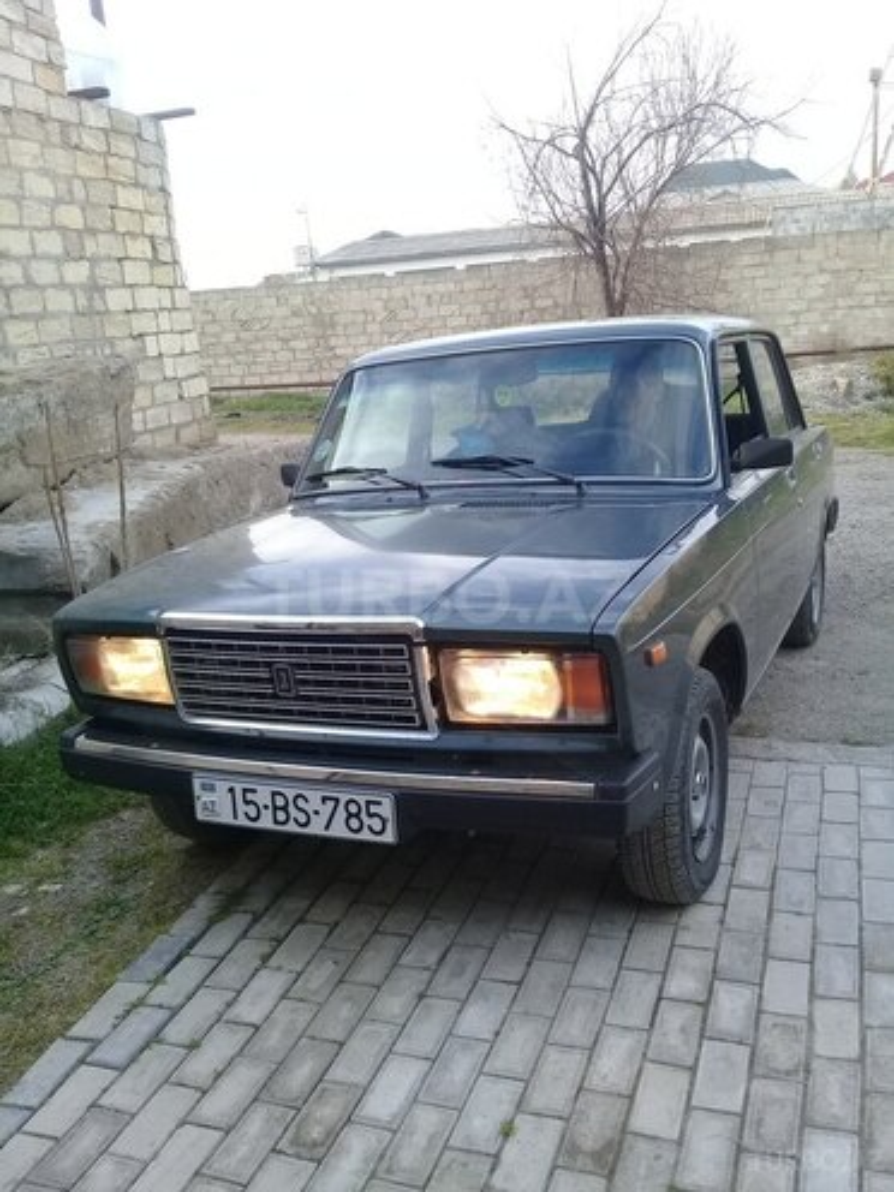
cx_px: 447
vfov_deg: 58.4
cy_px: 596
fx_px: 1067
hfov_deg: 45.4
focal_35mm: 31
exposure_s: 1/100
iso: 64
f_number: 2.2
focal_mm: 3.3
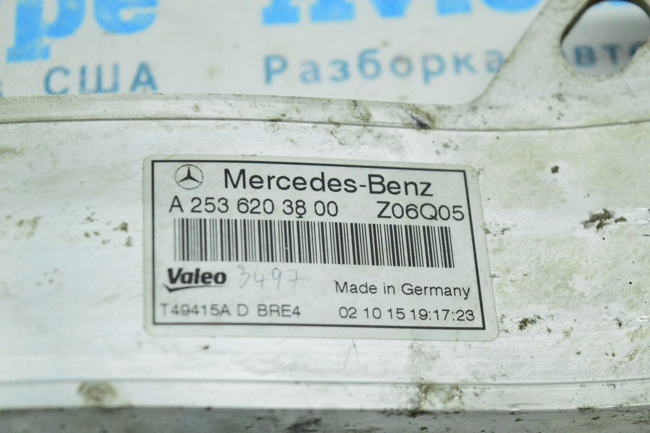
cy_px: 216
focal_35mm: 82
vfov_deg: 16.5
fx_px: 1488
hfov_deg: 24.6
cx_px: 325
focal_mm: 55
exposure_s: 1/500
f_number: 5.6
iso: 6400
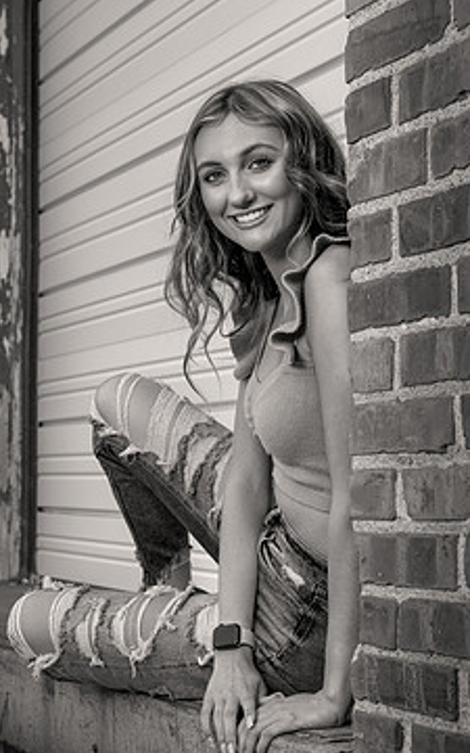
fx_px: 1435
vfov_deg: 29.4
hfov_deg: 18.6
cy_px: 406
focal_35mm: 70
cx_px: 209
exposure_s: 1/160
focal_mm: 55
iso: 100
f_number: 6.3
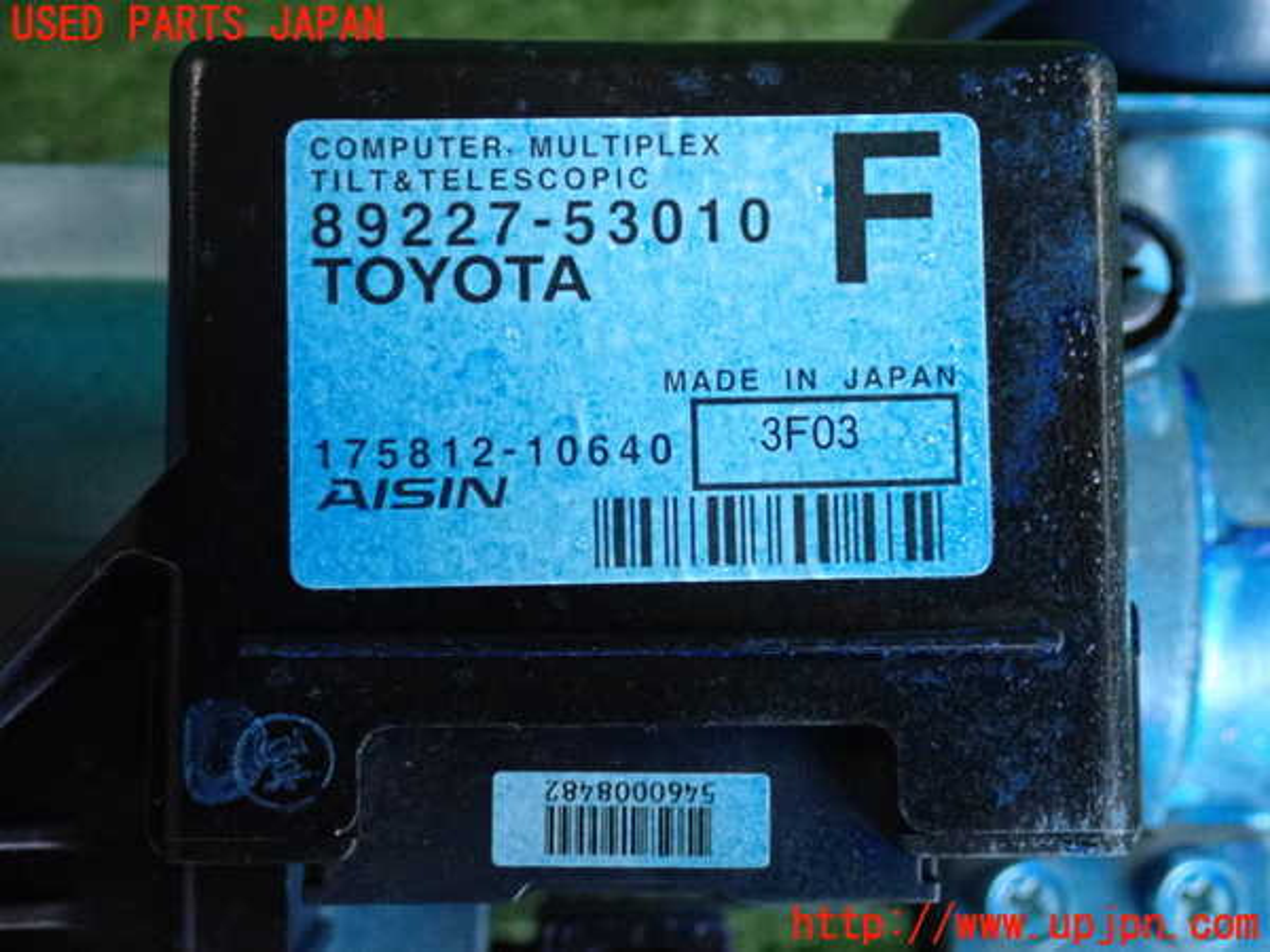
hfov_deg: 31.2
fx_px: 2275
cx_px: 635
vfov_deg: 23.7
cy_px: 476
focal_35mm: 62
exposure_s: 1/125
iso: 2000
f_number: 3.6
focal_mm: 11.09
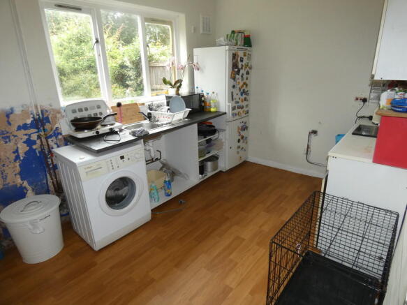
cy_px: 152
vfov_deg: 66.0
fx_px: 235
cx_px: 204
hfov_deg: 81.8
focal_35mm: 20
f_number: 2.8
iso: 160
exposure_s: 1/60
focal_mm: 3.6
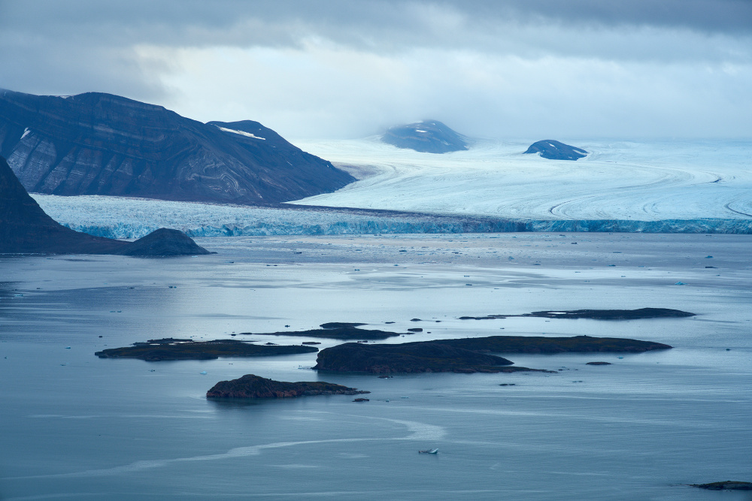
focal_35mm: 200
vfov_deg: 6.9
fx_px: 4178
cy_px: 250
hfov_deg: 10.3
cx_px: 376
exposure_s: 1/125
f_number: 5.6
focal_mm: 200
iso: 200
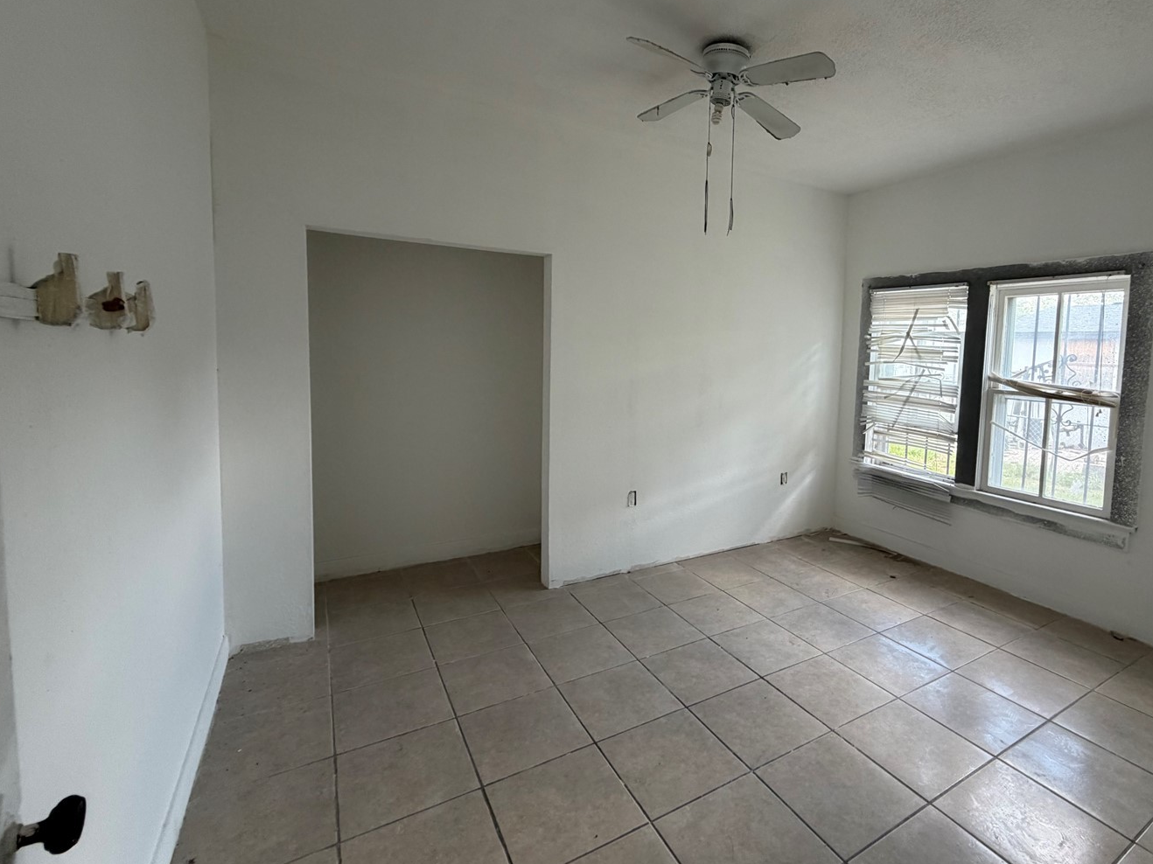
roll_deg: -1.2
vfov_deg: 74.5
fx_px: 566
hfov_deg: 90.2
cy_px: 386
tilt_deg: -2.9
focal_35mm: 17
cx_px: 676
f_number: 2.2
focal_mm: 2.22
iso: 200
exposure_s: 1/121
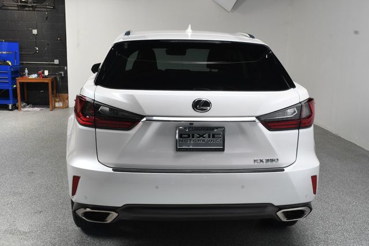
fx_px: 410
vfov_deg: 33.4
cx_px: 184
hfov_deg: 48.5
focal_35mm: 40
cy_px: 123
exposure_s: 1/160
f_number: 11
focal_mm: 27
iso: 100
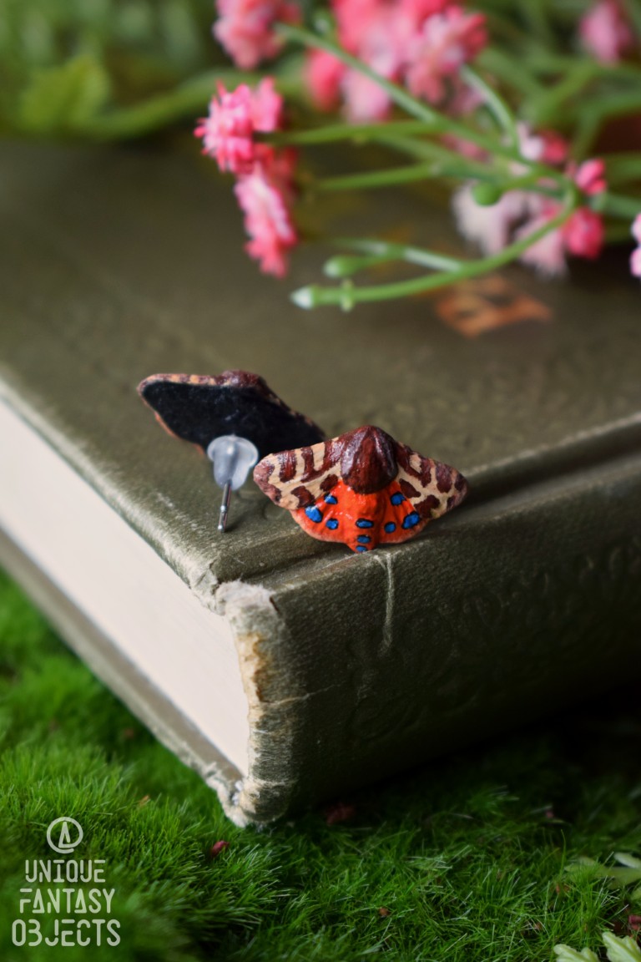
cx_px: 320
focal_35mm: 82
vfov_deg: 24.6
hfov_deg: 16.6
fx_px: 2203
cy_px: 481
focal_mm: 55
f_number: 5.6
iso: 720
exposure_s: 1/60
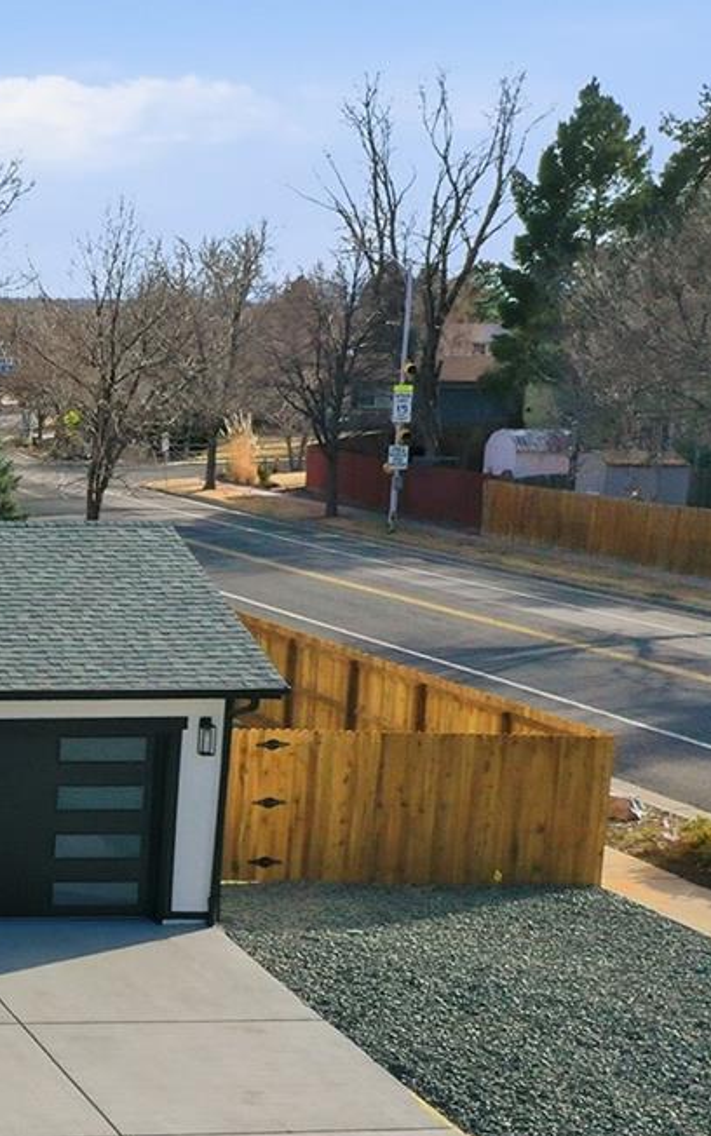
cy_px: 725
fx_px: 2168
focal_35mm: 70
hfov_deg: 15.9
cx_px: -558
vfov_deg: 29.2
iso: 100
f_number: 6.3
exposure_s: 1/640
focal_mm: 10.3
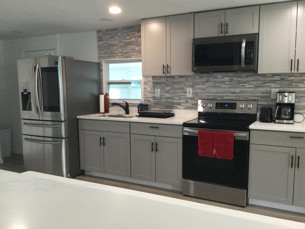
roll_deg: -1.8
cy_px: 114
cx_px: 152
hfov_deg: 58.4
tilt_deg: -5.6
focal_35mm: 31
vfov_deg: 45.4
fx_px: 273
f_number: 2.4
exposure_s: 1/30
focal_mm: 3.3
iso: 80
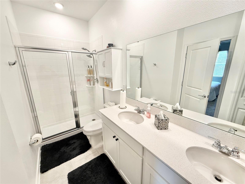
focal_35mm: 14
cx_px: 122
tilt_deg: -13.2
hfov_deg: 102.1
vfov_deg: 85.7
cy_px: 92
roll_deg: +1.2
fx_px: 99
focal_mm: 2.22
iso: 160
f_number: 2.2
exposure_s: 1/120
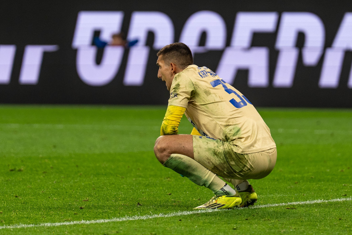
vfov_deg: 2.9
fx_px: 4635
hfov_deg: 4.3
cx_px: 220
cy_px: 106
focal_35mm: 474
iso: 800
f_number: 2.8
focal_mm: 200
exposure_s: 1/1000
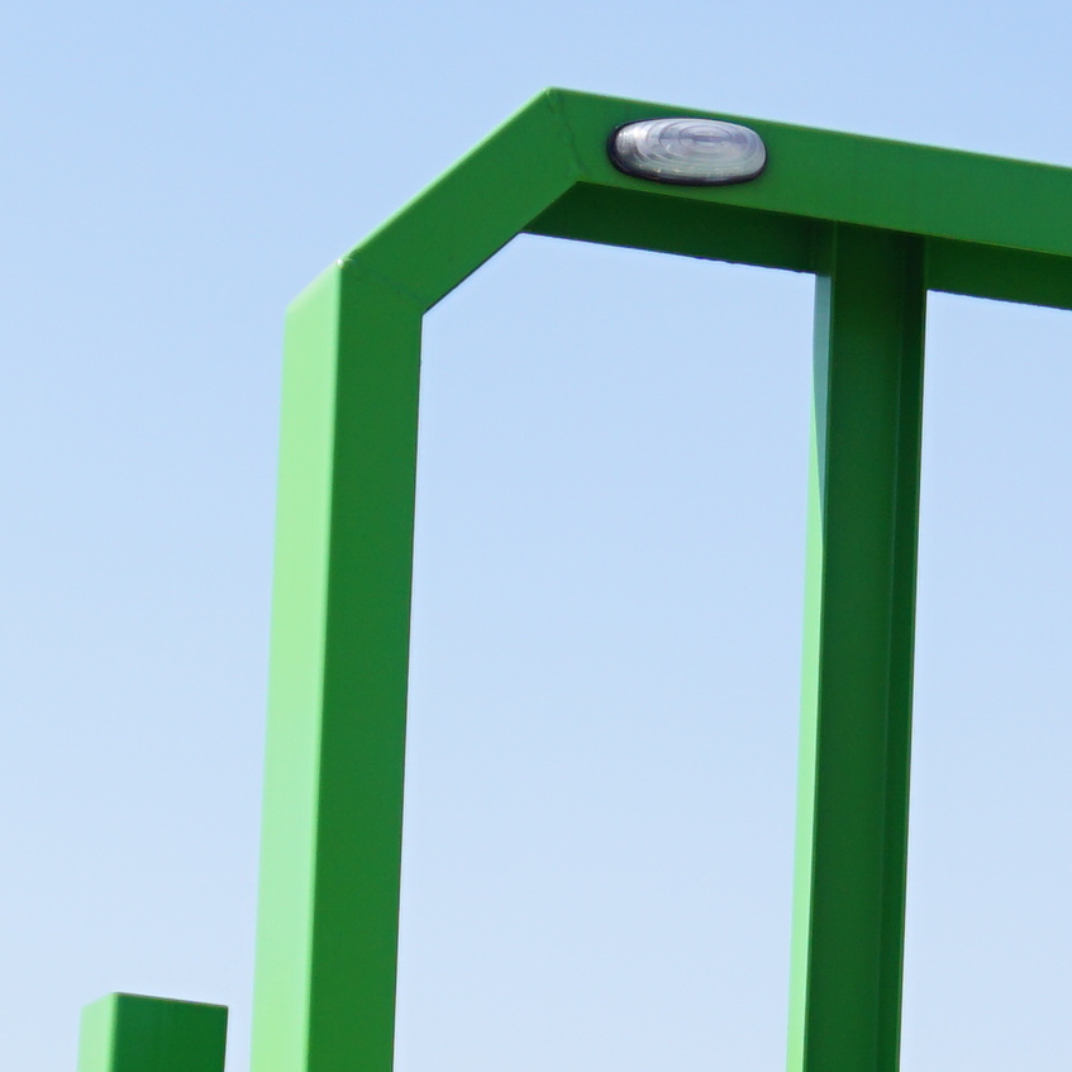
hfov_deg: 9.4
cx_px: 896
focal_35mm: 185
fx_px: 6486
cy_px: 1779
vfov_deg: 9.1
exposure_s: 1/500
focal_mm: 29
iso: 100
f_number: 5.6
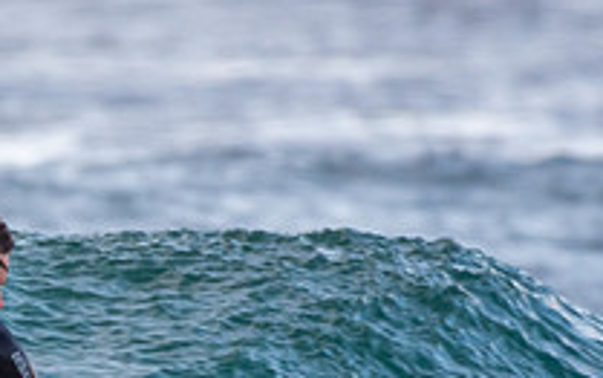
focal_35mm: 2118
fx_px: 34835
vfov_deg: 0.6
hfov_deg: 1.0
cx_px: -98
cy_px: 544
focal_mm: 500
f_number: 5.6
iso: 1100
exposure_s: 1/500
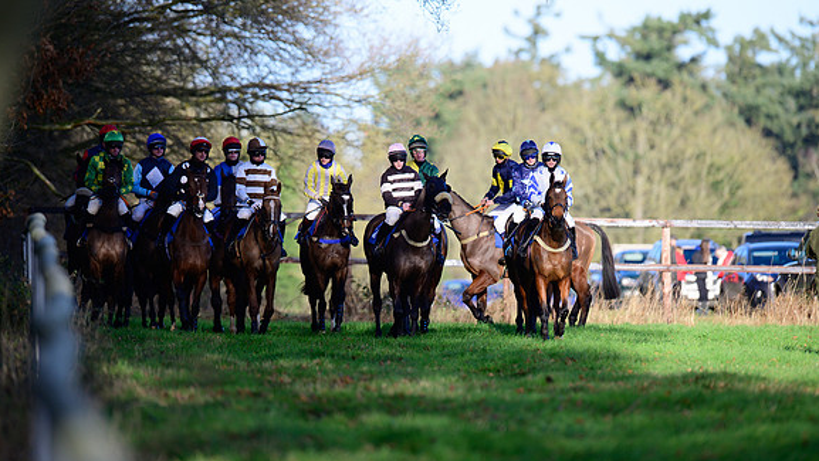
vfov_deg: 2.9
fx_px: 9146
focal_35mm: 421
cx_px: 409
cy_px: 228
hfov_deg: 5.1
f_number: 5
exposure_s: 1/1600
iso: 400
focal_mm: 400
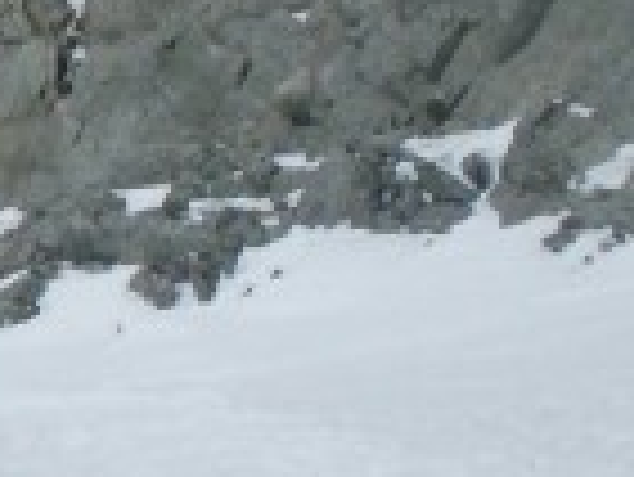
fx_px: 3959
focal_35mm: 216
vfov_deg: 6.9
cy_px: 459
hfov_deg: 8.6
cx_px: -688
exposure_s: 1/1500
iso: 100
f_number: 8.4
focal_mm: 6.3
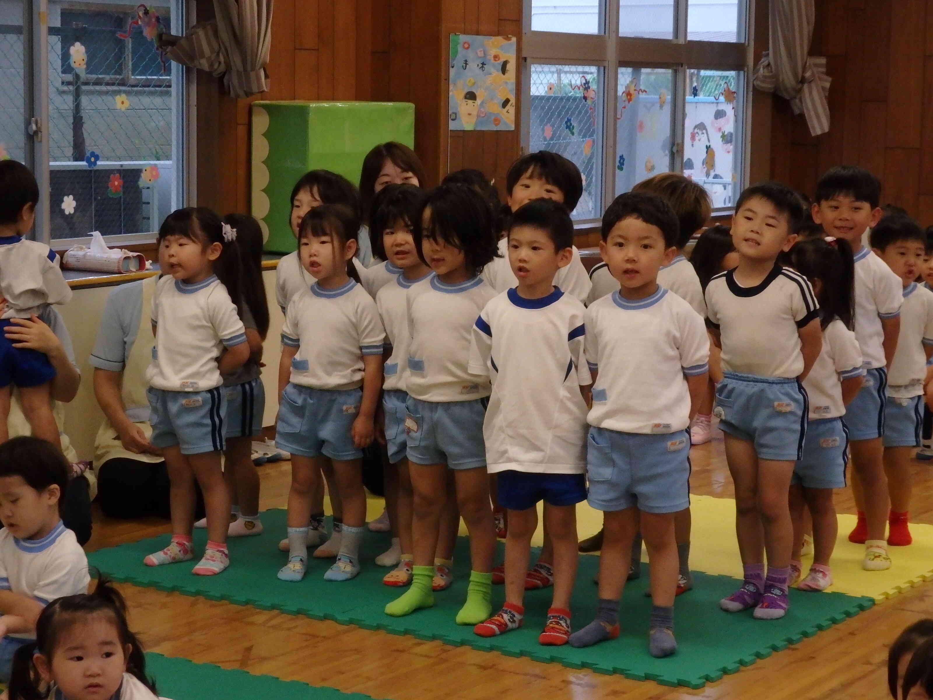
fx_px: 1968
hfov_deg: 26.7
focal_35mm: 73
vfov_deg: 20.2
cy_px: 350
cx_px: 466
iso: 800
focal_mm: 13.1
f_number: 4.5
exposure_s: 1/40
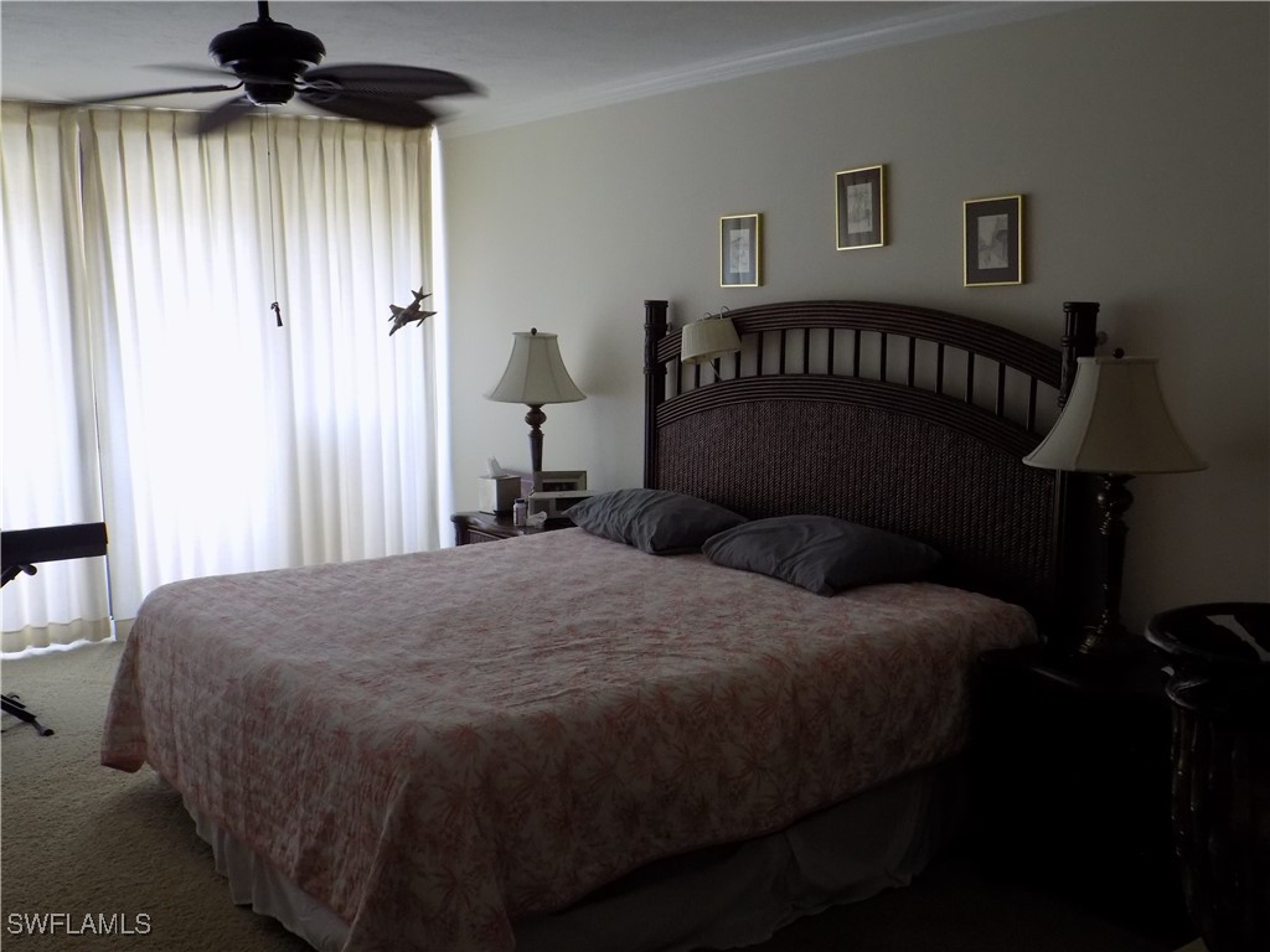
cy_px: 476
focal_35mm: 34
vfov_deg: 41.8
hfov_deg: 54.0
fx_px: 1247
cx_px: 635
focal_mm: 6.1
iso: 200
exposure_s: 1/30
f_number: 3.4
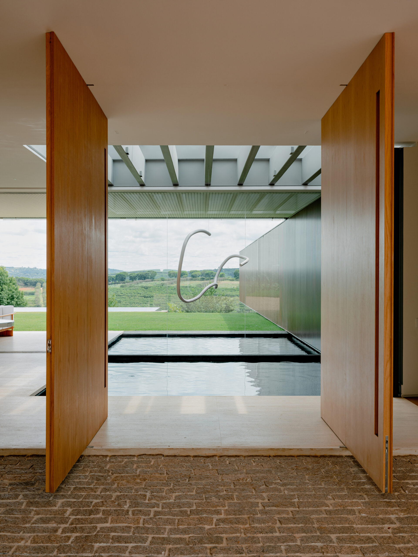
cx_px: 209
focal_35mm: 37
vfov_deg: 50.1
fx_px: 596
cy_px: 278
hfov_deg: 38.7
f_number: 9
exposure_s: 1/60
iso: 200
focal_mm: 46.5
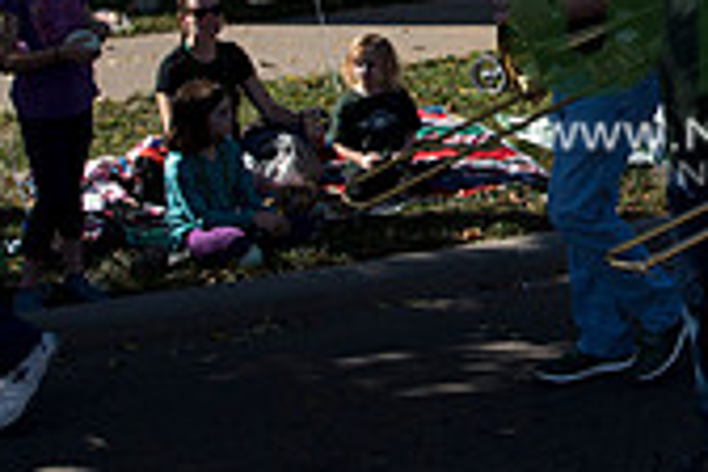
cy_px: -15
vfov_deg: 16.1
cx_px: 826
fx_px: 1632
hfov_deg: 22.7
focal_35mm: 83
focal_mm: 24
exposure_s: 1/1600
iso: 250
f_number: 4.5
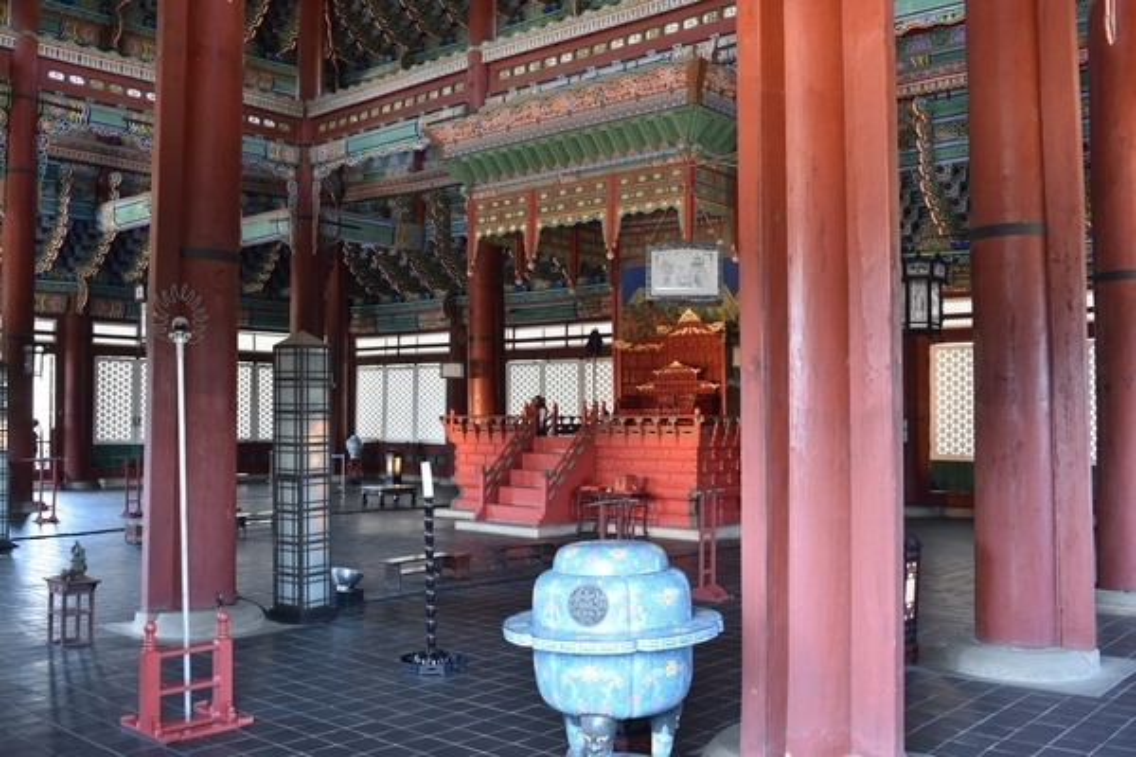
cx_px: 568
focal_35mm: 35
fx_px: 1104
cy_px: 378
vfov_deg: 37.9
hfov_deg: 54.4
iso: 800
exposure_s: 1/60
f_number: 3.5
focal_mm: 35
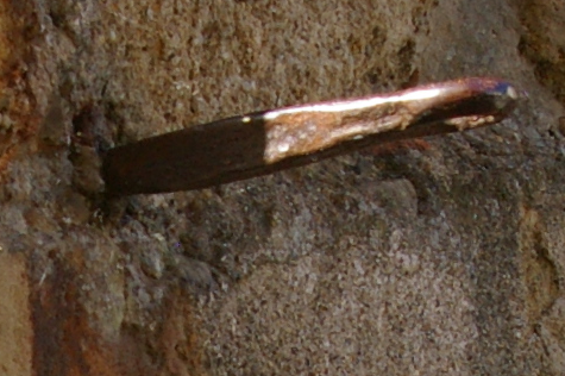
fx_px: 4172
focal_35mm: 266
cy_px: 622
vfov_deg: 5.1
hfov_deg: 7.7
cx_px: 34
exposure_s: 1/125
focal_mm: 28
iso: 400
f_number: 11
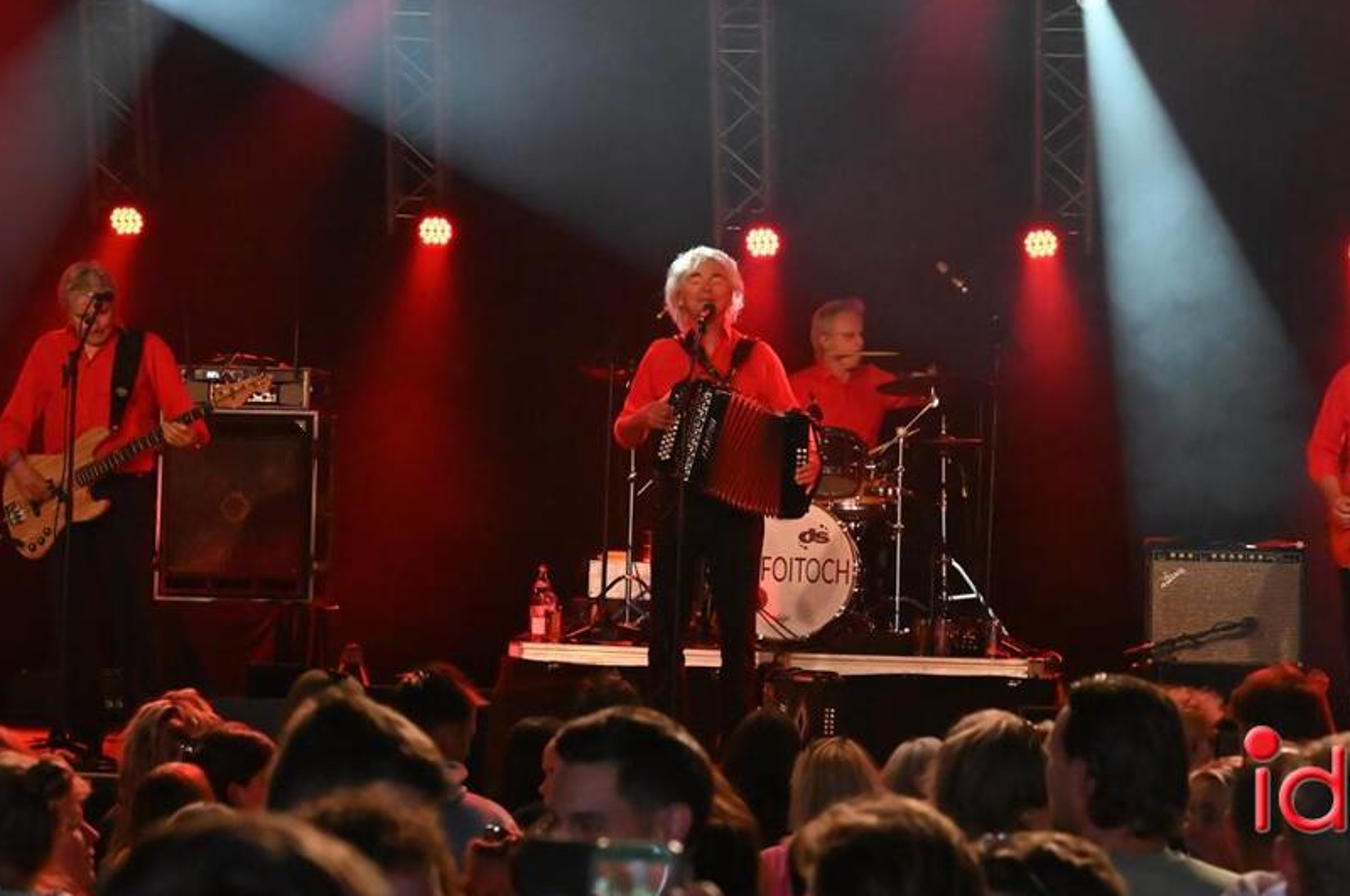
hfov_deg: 16.5
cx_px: 812
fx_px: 4643
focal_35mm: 124
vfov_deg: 11.0
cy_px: 359
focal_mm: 100
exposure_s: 1/1000
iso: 25600
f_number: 9
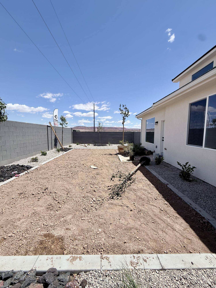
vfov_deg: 102.1
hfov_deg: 85.7
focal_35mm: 14
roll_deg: +0.2
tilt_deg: -5.3
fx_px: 116
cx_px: 108
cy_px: 144
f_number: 2.2
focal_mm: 2.22
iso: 50
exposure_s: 1/3125
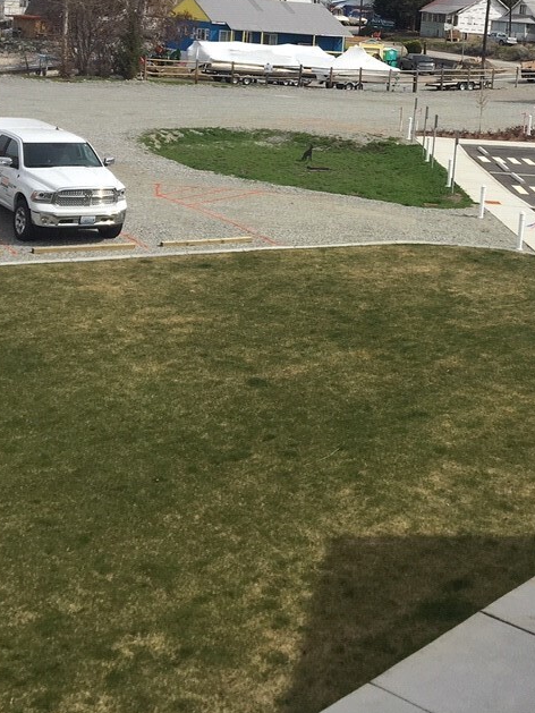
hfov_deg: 24.2
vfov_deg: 31.3
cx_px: 475
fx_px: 1215
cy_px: 83
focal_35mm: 59
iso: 25
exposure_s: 1/2404
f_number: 2.2
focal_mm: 4.15
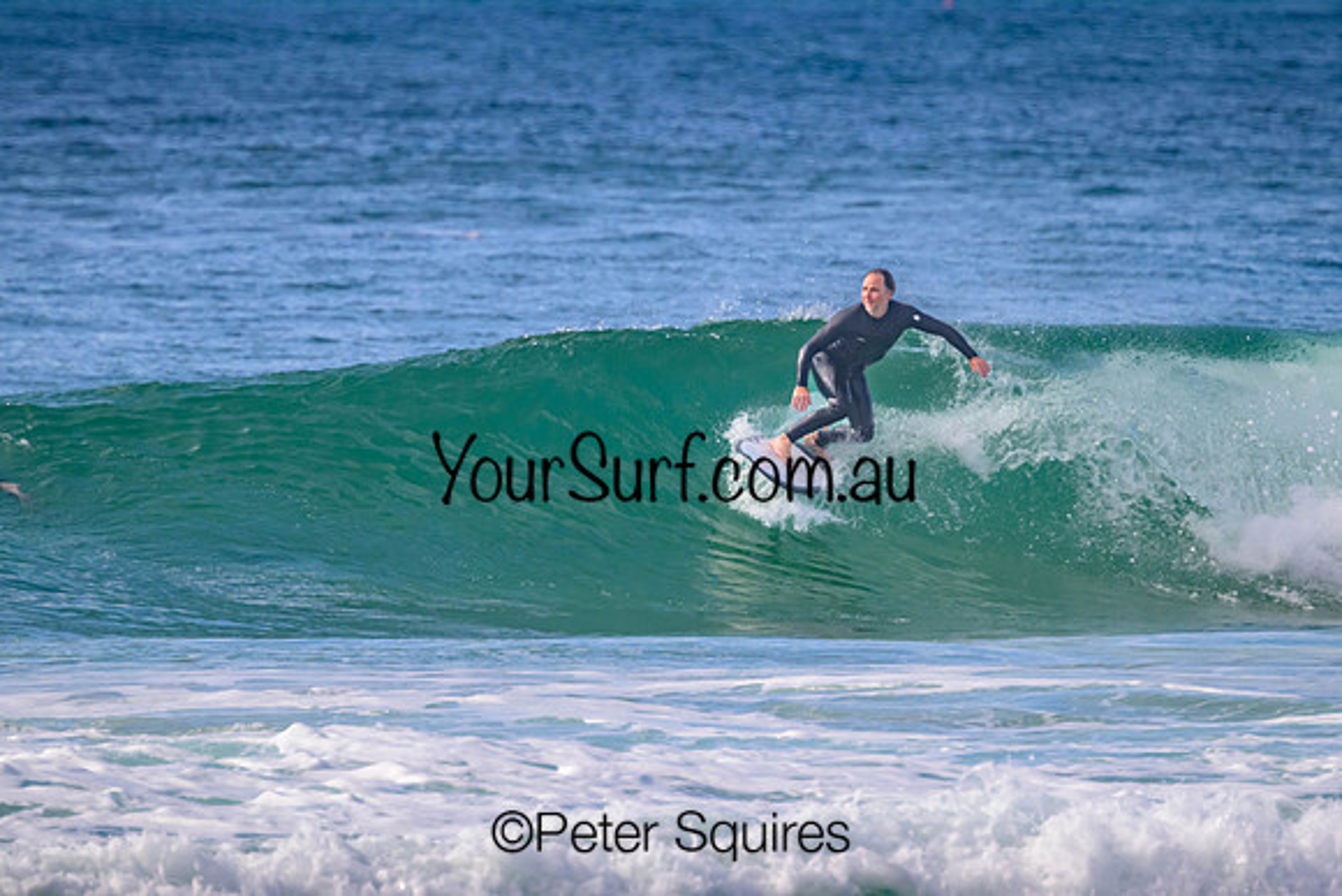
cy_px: 435
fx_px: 33555
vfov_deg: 1.5
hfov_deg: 2.3
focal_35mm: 900
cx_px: 755
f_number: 11
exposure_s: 1/2000
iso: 1600
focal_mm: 800
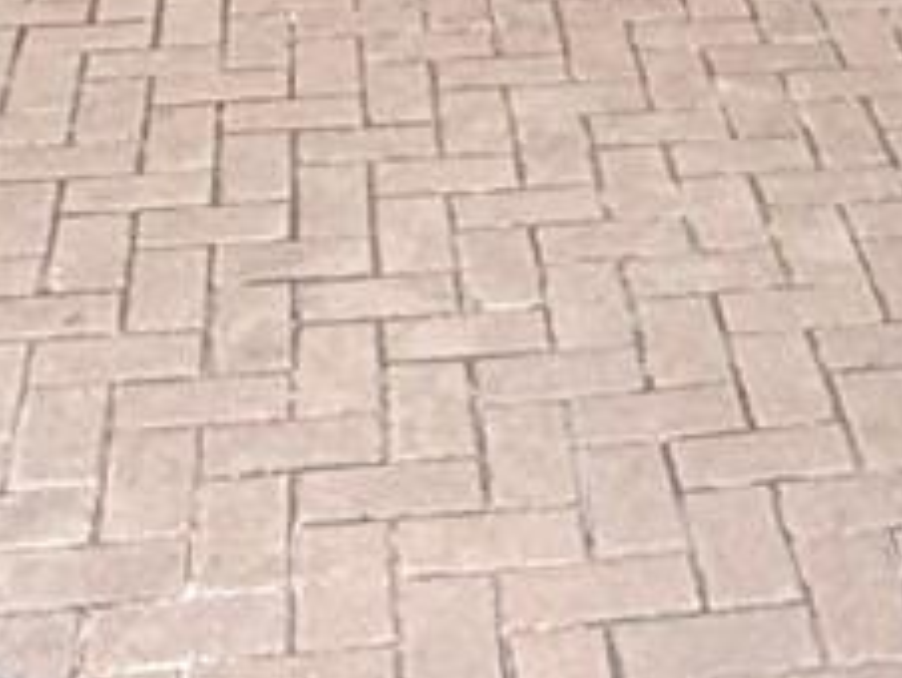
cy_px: -913
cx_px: 750
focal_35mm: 99
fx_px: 2582
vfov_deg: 12.2
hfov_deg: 19.6
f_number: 2.2
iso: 125
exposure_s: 1/99
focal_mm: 2.22
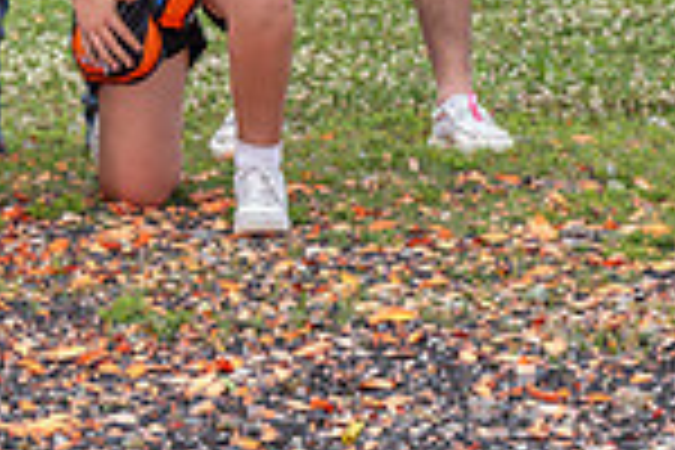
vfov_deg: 5.0
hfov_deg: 7.4
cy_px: -205
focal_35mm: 271
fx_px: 5081
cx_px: -468
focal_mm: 70
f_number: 4.5
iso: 32
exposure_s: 1/160
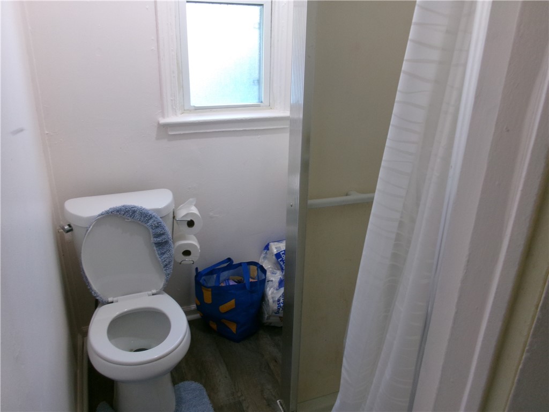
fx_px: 444
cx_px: 274
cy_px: 206
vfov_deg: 49.7
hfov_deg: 63.4
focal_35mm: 28
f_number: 3.9
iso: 185
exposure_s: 1/34
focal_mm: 5.1
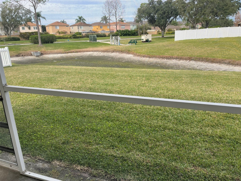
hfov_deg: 69.4
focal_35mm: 25
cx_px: 120
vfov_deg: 54.9
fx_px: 174
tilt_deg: -15.6
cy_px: 90
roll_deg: +2.7
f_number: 1.6
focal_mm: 5.1
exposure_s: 1/867
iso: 32
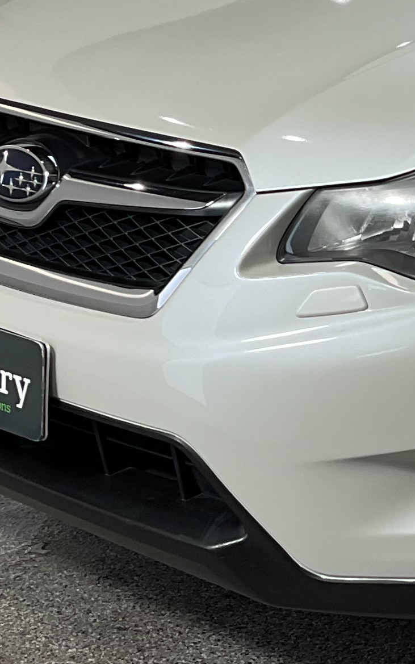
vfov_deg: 19.6
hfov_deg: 11.9
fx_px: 1917
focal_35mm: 106
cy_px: 253
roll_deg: -0.9
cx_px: 604
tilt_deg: -15.2
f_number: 1.8
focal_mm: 3
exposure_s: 1/113
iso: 16
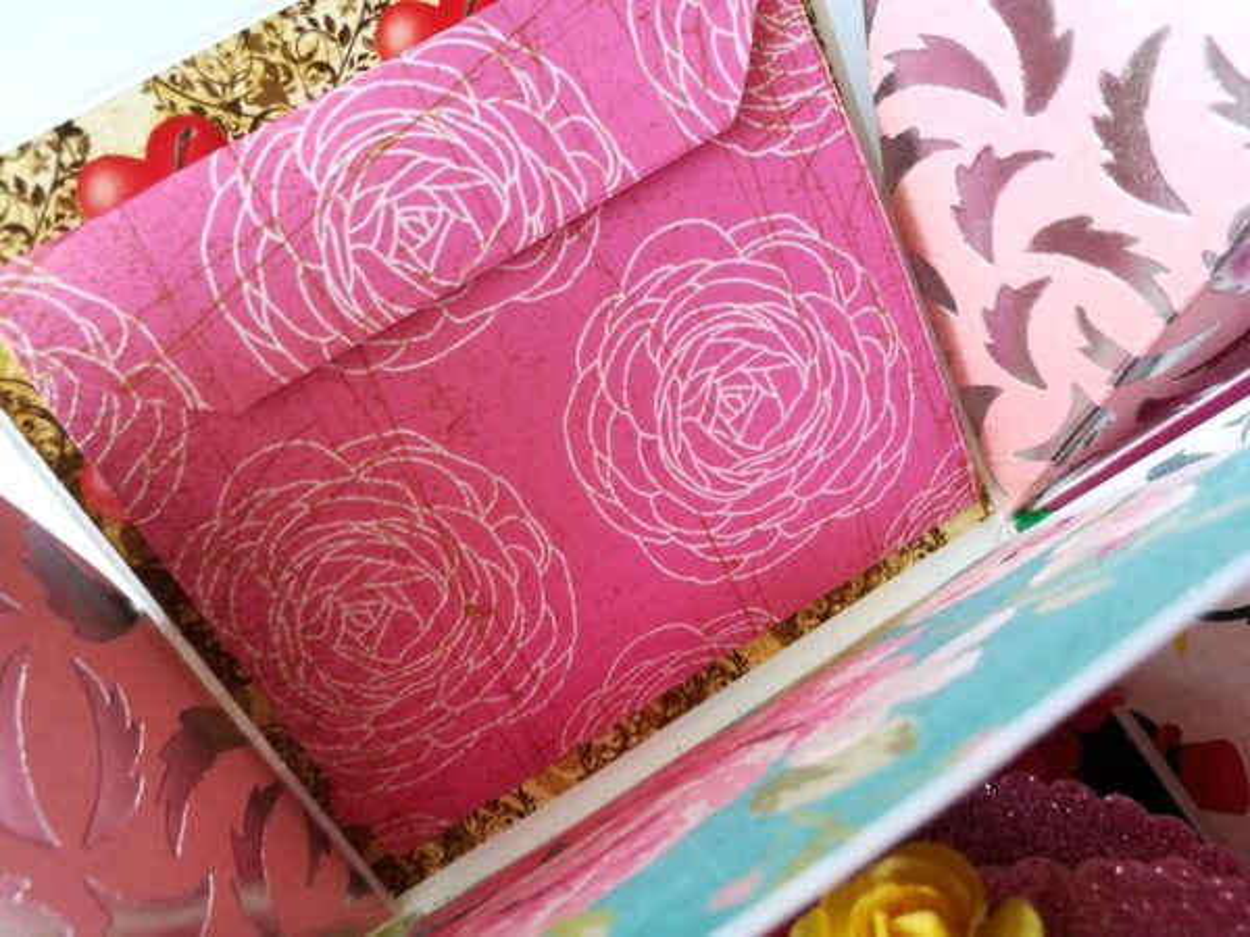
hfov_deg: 67.3
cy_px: 468
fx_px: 939
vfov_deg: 53.1
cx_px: 625
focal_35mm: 26
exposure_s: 1/33.3
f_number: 2.2
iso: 100
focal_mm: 3.83
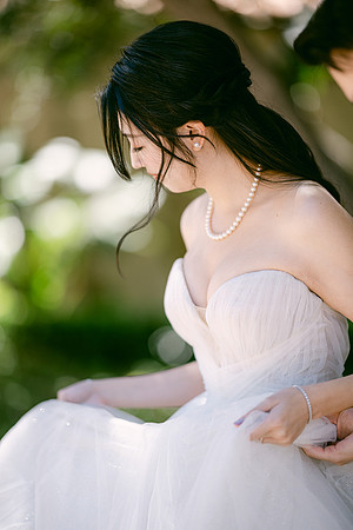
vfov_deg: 19.5
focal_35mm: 105
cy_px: 265
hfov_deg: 13.0
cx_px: 176
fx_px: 1544
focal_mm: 105
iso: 64
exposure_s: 1/1000
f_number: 1.4
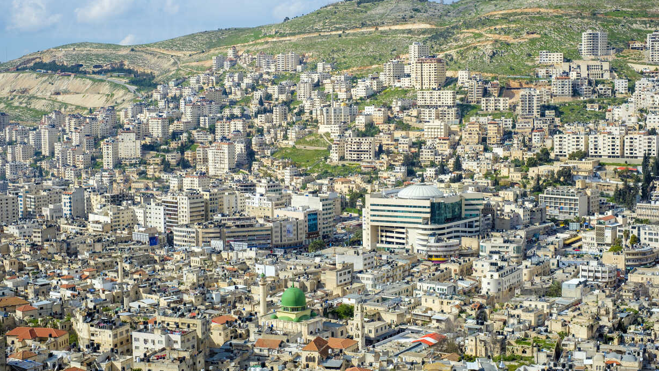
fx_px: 979
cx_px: 331
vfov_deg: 21.4
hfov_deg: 37.2
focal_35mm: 56
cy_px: 164
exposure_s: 1/850
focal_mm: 35
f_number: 5.6
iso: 200
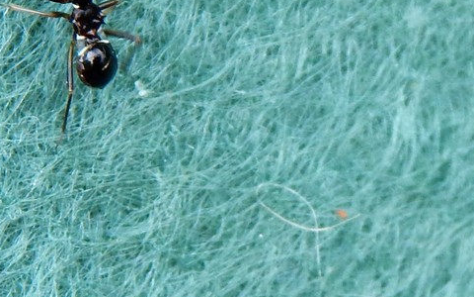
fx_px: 1486
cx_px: 96
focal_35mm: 115
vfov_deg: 11.3
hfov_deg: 18.0
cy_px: 11
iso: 180
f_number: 4
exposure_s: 1/250
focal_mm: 10.9
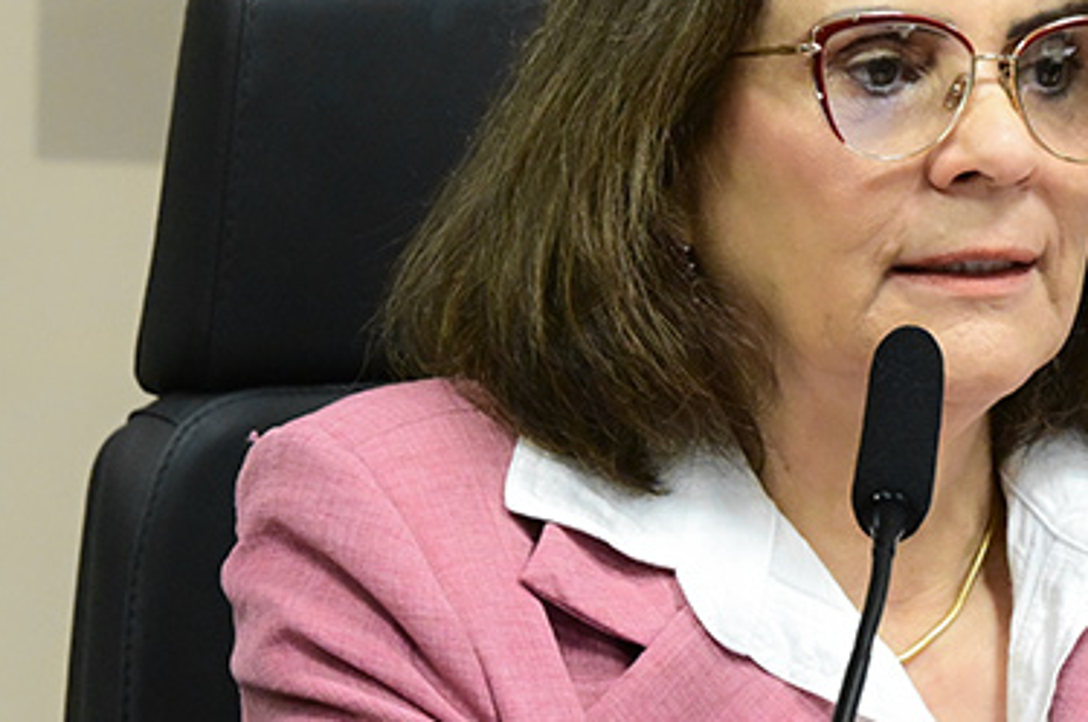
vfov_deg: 2.9
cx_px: 1114
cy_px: 461
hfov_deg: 4.3
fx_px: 14518
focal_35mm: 481
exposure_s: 1/200
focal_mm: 140
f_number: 4.5
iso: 4000
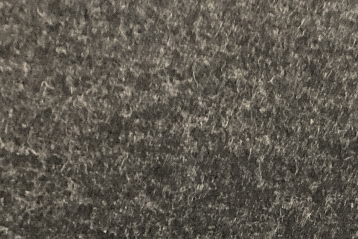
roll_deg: -4.1
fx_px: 835
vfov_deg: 16.1
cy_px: 217
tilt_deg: -6.4
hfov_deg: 24.0
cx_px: 258
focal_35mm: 84
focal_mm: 3.99
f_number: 1.8
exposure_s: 1/15
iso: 640
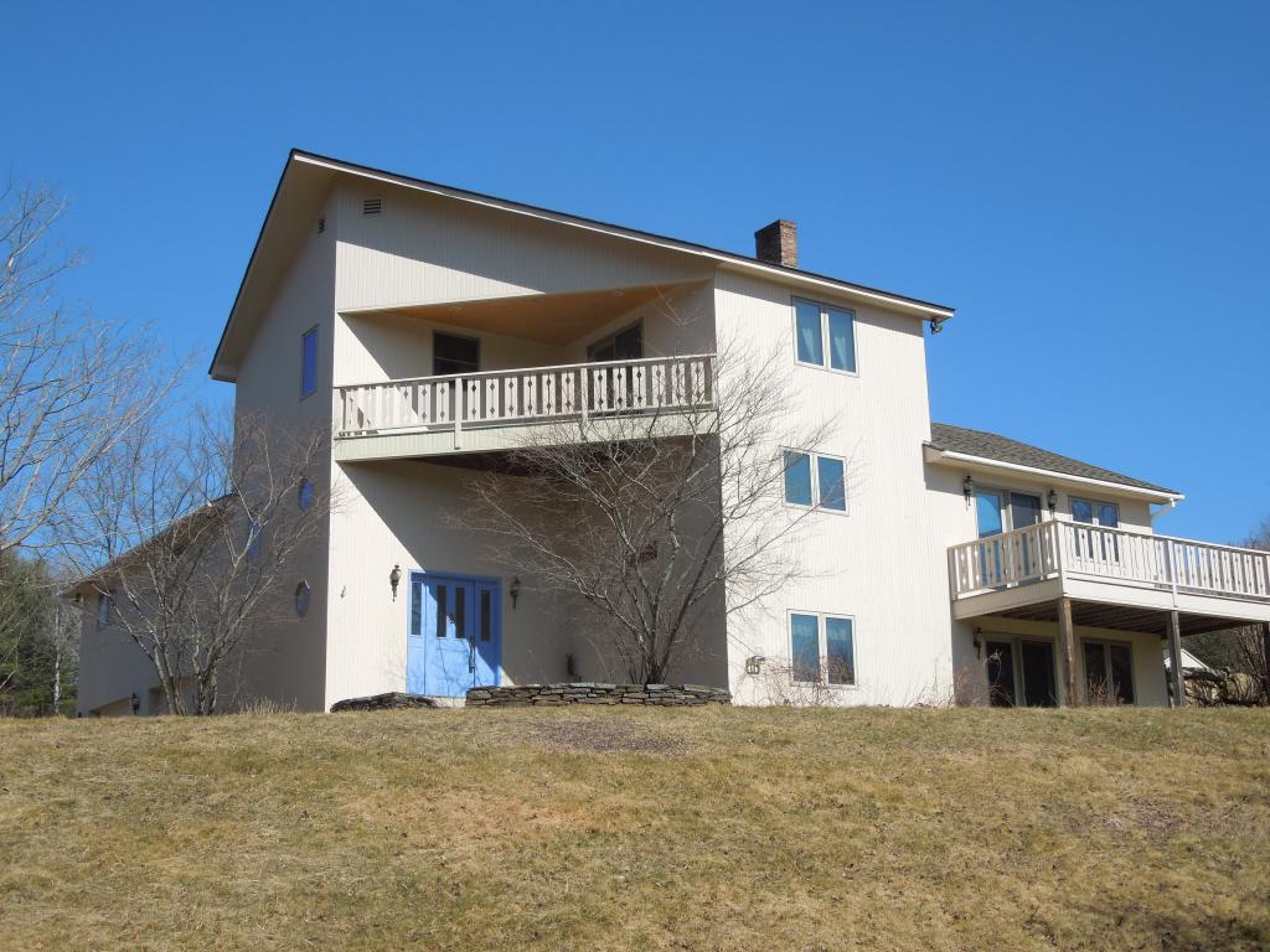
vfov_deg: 33.6
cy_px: 476
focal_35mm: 43
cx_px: 635
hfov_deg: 43.9
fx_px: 1578
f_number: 7.8
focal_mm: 7.8
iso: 100
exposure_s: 1/250
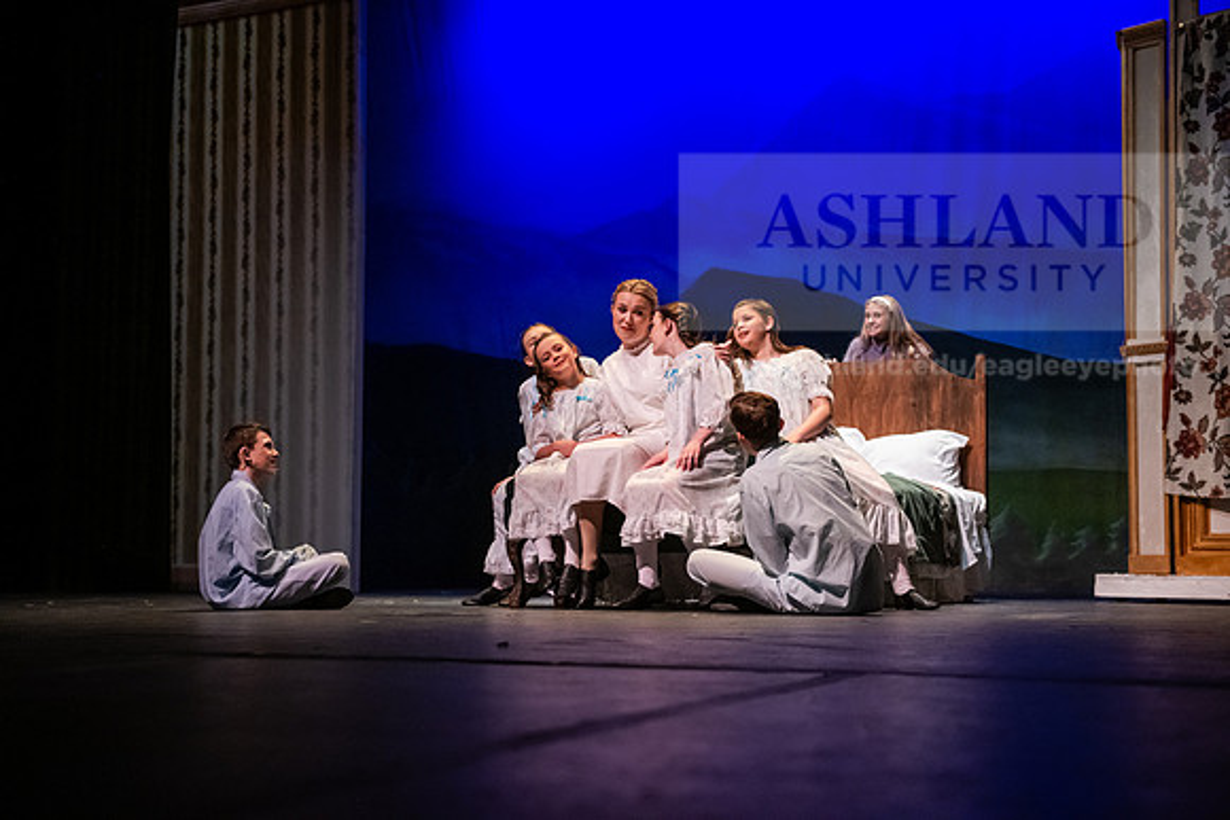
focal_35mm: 50
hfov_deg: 39.6
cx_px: 615
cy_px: 410
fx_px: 1709
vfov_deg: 27.0
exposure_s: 1/160
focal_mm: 50
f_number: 3.2
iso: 4000
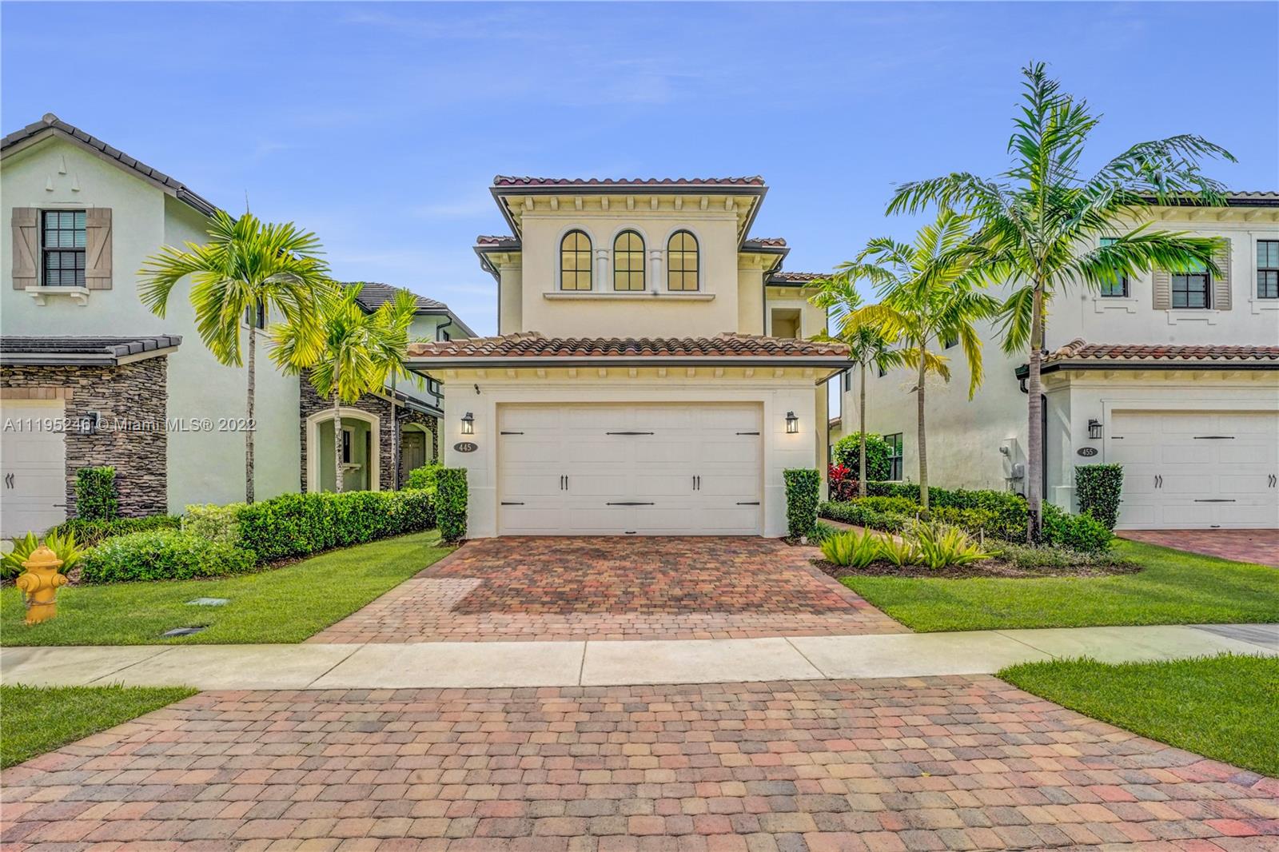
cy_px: 426
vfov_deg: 67.4
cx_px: 640
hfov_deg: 90.0
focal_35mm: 18
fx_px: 639
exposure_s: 1/500
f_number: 18
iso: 1250
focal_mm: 18
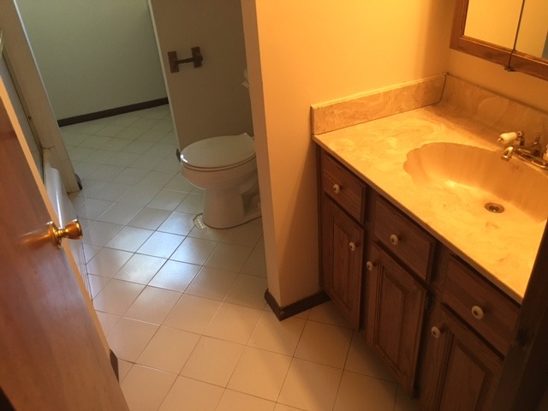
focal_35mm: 29
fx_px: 459
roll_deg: +2.8
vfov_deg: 48.2
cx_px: 274
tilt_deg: -34.3
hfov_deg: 61.7
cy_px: 206
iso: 160
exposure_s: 1/30
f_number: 2.2
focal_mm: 4.15
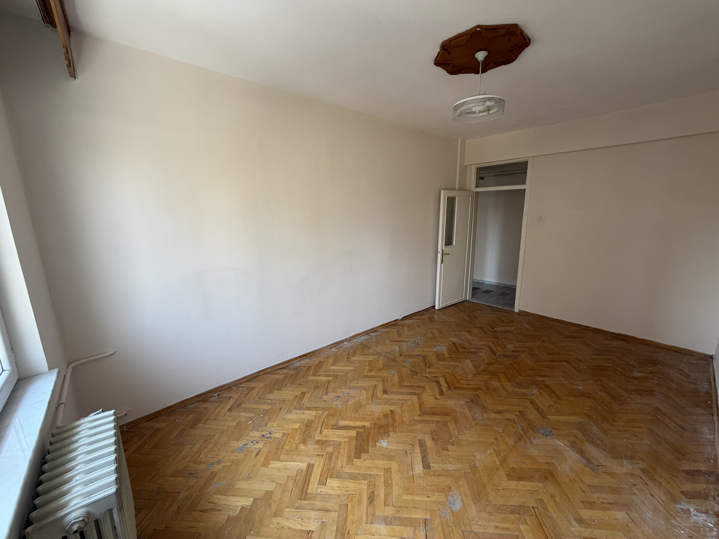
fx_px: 291
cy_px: 270
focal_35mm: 14
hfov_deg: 102.1
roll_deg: +1.1
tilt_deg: -11.8
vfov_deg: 85.7
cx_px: 360
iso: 100
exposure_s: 1/121
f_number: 2.2
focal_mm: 2.22
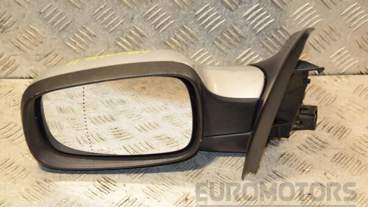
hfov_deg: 25.9
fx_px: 800
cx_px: 184
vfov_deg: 14.7
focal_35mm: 82
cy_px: 110
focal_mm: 52
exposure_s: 1/200
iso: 800
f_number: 6.3
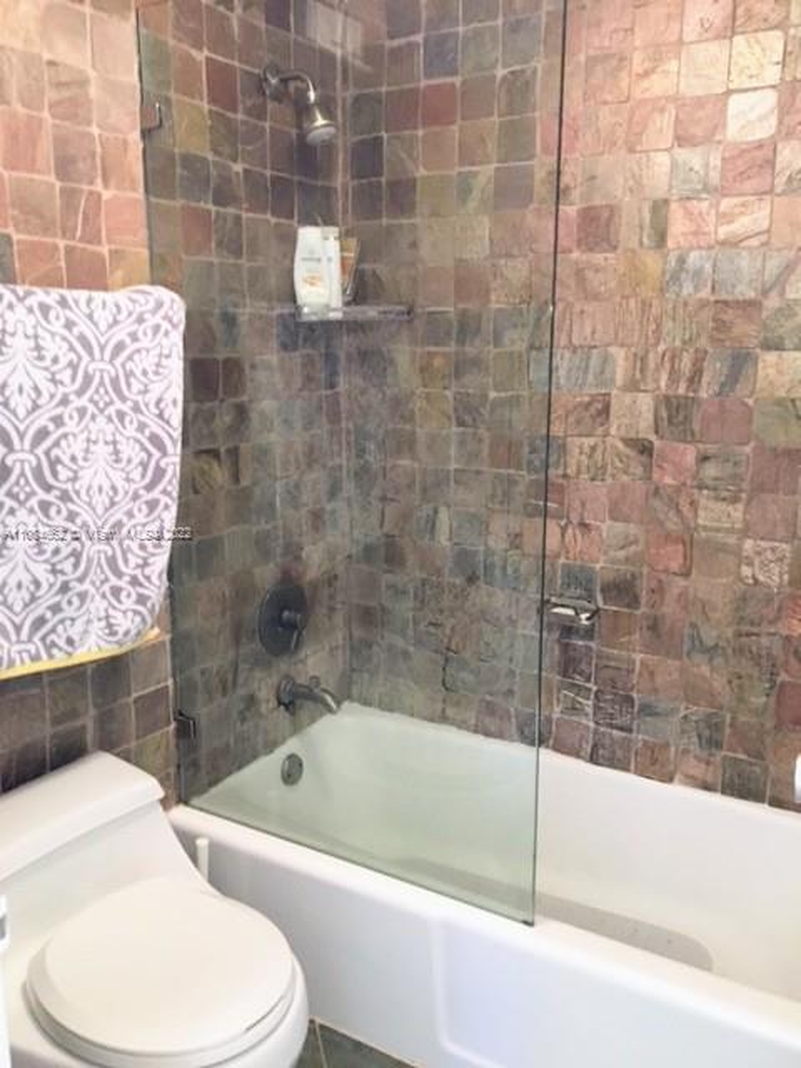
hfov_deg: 48.2
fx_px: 895
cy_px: 534
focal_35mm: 29
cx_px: 400
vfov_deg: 61.7
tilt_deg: -14.6
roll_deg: +0.1
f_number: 2.2
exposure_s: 1/17
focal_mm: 4.15
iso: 200
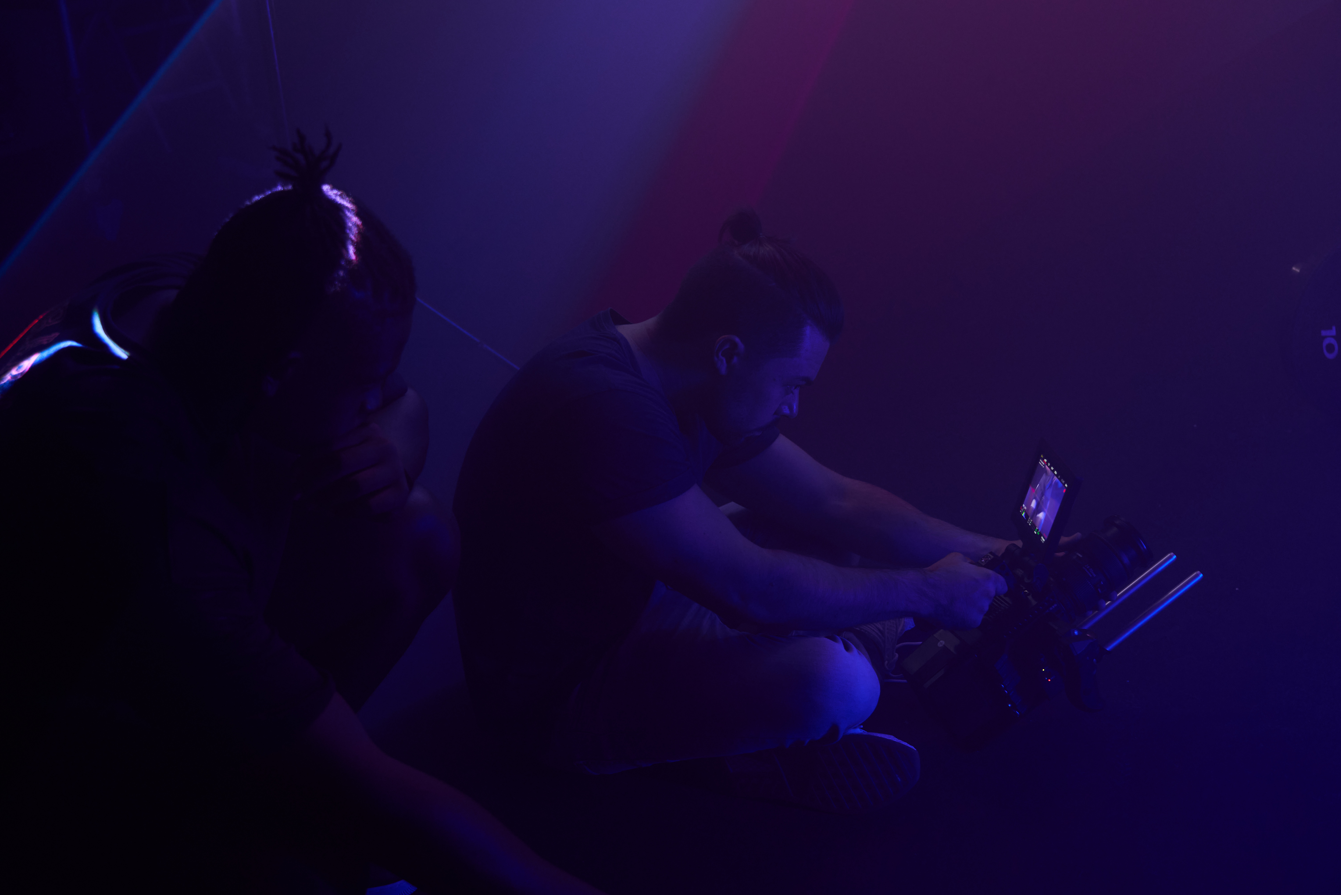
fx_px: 1453
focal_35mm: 39
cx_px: 670
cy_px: 448
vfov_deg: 34.2
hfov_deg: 49.5
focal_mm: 39
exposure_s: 1/60
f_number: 4.5
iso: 800
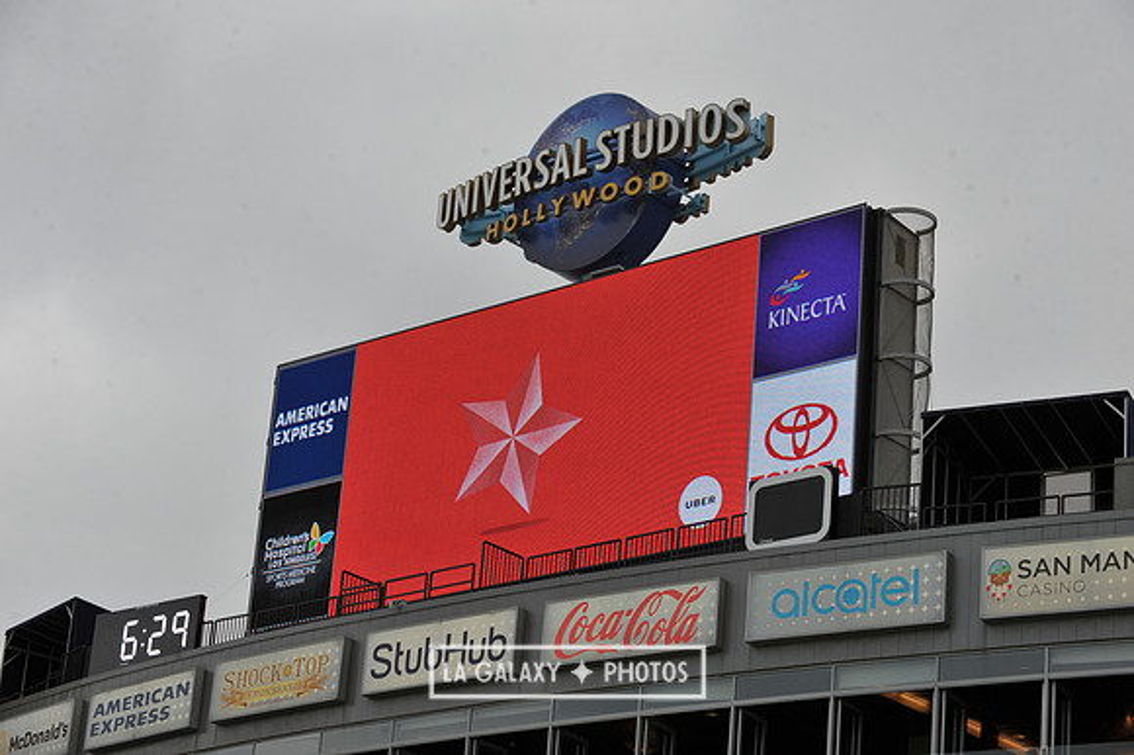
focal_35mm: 95
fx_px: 2991
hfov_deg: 21.5
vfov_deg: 14.4
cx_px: 567
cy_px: 378
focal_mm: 95
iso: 400
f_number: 9
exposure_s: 1/200
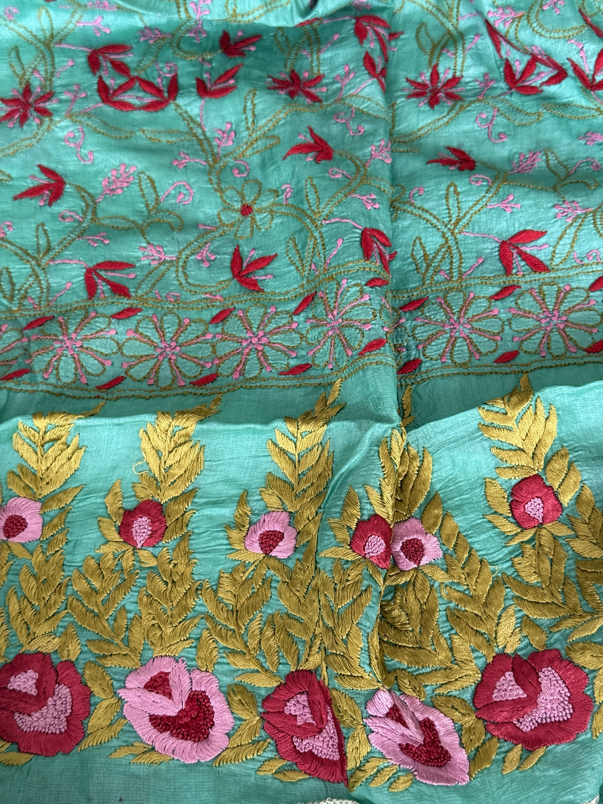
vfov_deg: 39.7
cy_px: 402
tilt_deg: -63.2
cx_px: 302
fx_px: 1115
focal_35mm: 48
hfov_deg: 30.3
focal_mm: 6.76
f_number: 1.78
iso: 250
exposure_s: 1/60
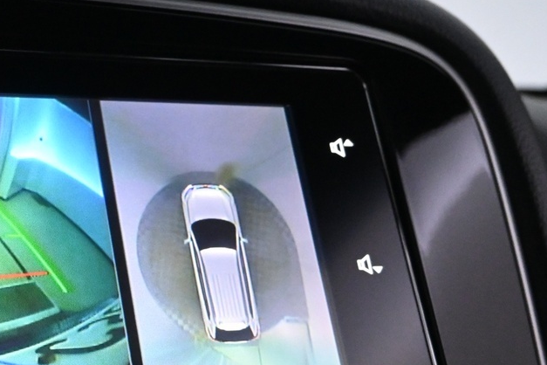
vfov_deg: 21.7
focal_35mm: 62
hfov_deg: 29.2
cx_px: -55
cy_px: 271
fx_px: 942
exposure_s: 1/80
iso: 3200
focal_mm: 16
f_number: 4.5
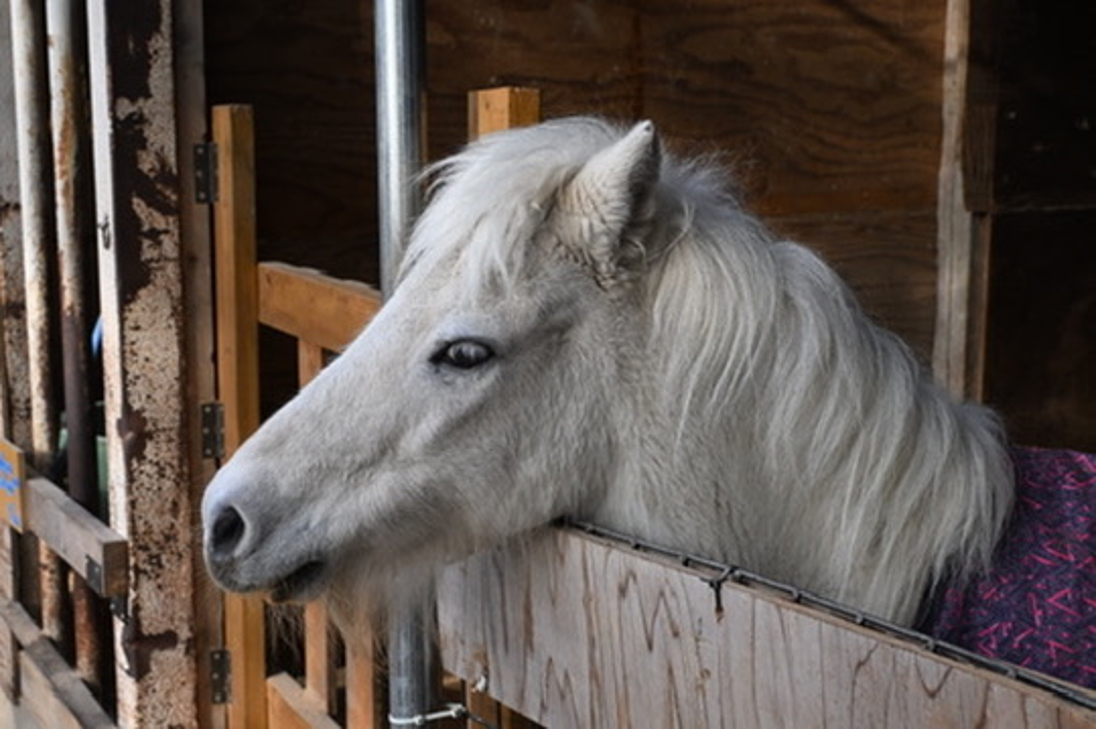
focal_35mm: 46
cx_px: 548
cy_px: 364
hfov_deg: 43.0
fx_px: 1392
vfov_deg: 29.3
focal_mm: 30.5
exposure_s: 1/1600
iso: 1250
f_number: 6.3
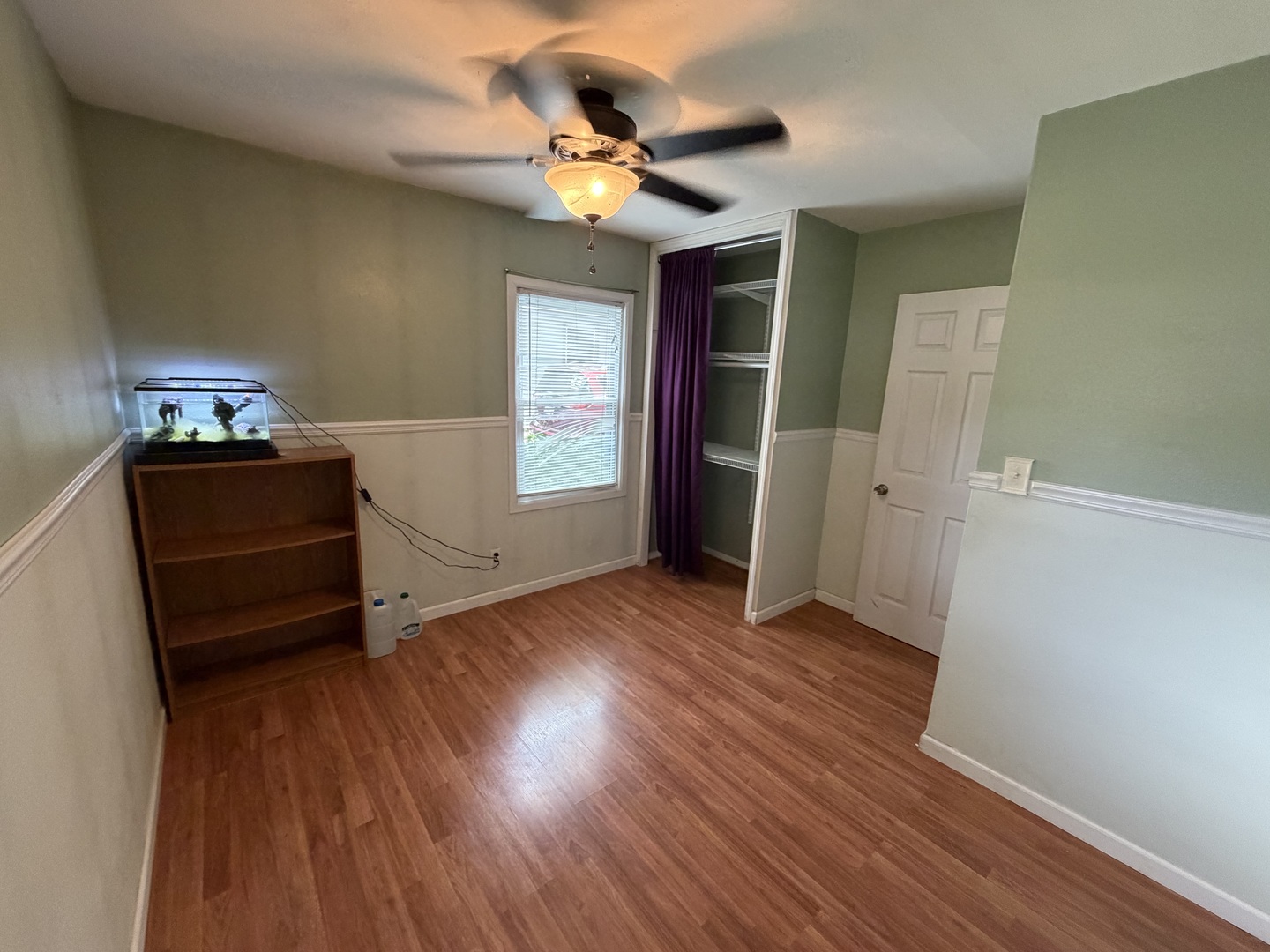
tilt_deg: -11.7
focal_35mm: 14
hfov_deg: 102.1
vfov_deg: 85.7
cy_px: 476
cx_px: 635
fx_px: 514
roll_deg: -2.5
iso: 500
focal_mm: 2.22
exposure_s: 1/60
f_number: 2.2
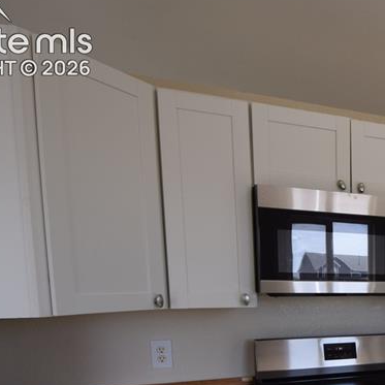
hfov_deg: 39.2
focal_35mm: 35
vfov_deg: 43.6
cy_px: 338
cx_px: 419
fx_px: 440
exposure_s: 1/160
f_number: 6.3
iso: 400
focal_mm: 10
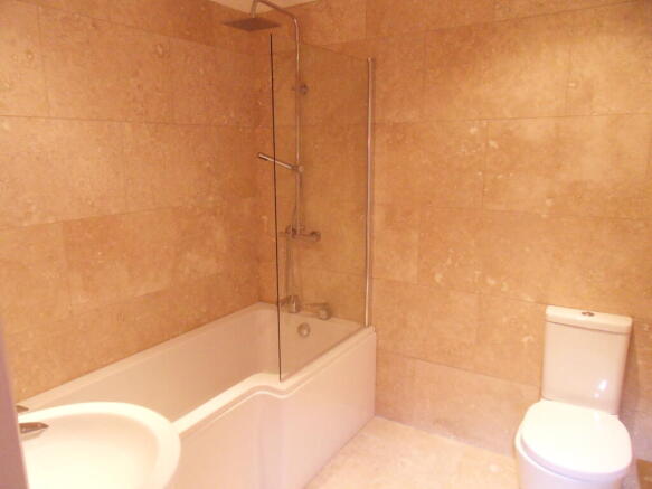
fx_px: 452
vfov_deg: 56.8
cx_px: 326
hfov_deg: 71.6
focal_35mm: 24
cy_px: 244
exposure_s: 1/30
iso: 480
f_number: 3.3
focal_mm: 4.2
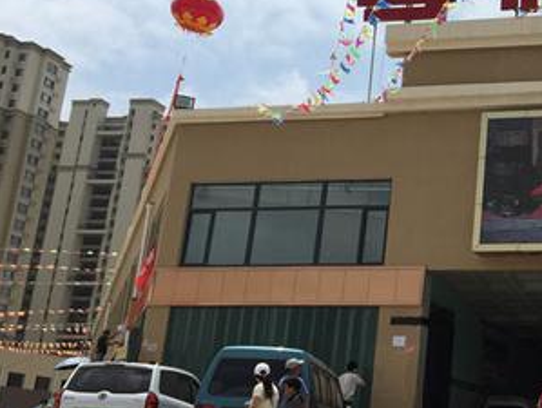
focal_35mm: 62
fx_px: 972
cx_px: 576
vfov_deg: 23.7
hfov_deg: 28.6
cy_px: 161
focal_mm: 4.15
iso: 32
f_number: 2.2
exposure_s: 1/3968
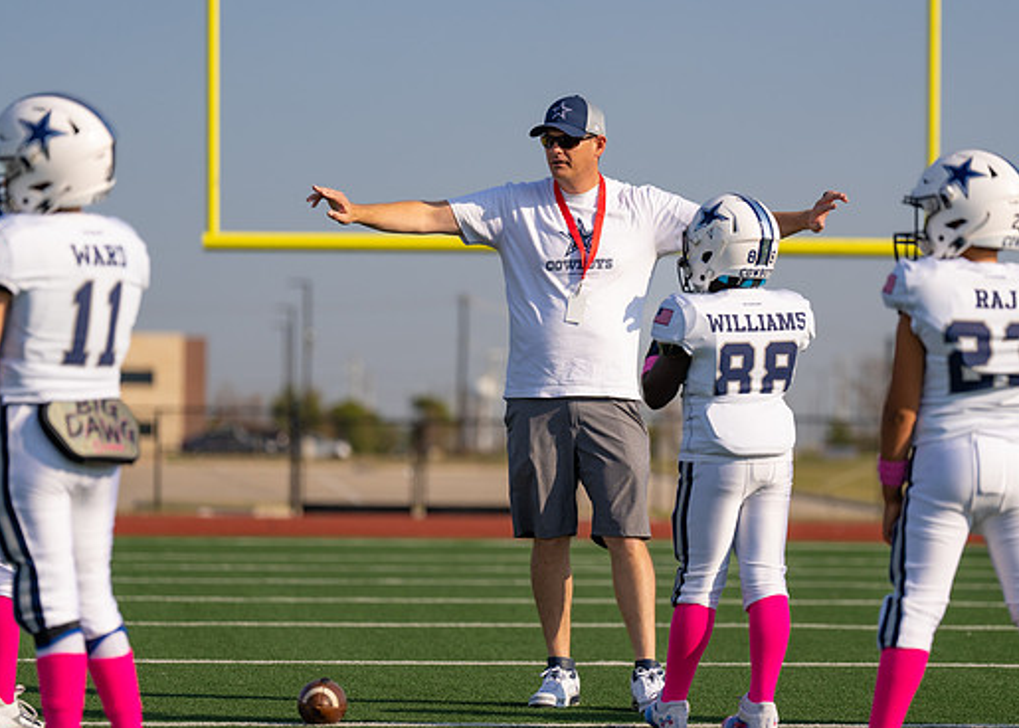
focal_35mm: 172
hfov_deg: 11.7
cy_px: 372
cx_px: 564
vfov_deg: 8.4
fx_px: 4978
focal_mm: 142
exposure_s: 1/3200
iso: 100
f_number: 2.8
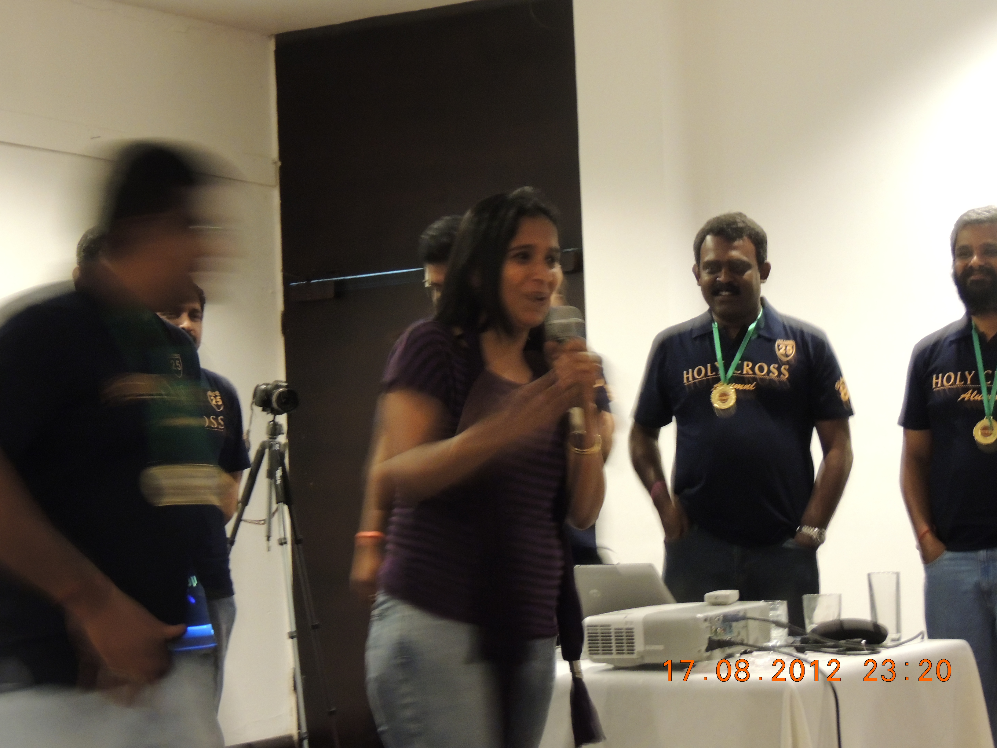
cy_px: 374
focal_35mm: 70
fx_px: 2016
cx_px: 498
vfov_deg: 21.0
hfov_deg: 27.8
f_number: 3.9
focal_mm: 12.4
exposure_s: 1/5
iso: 800
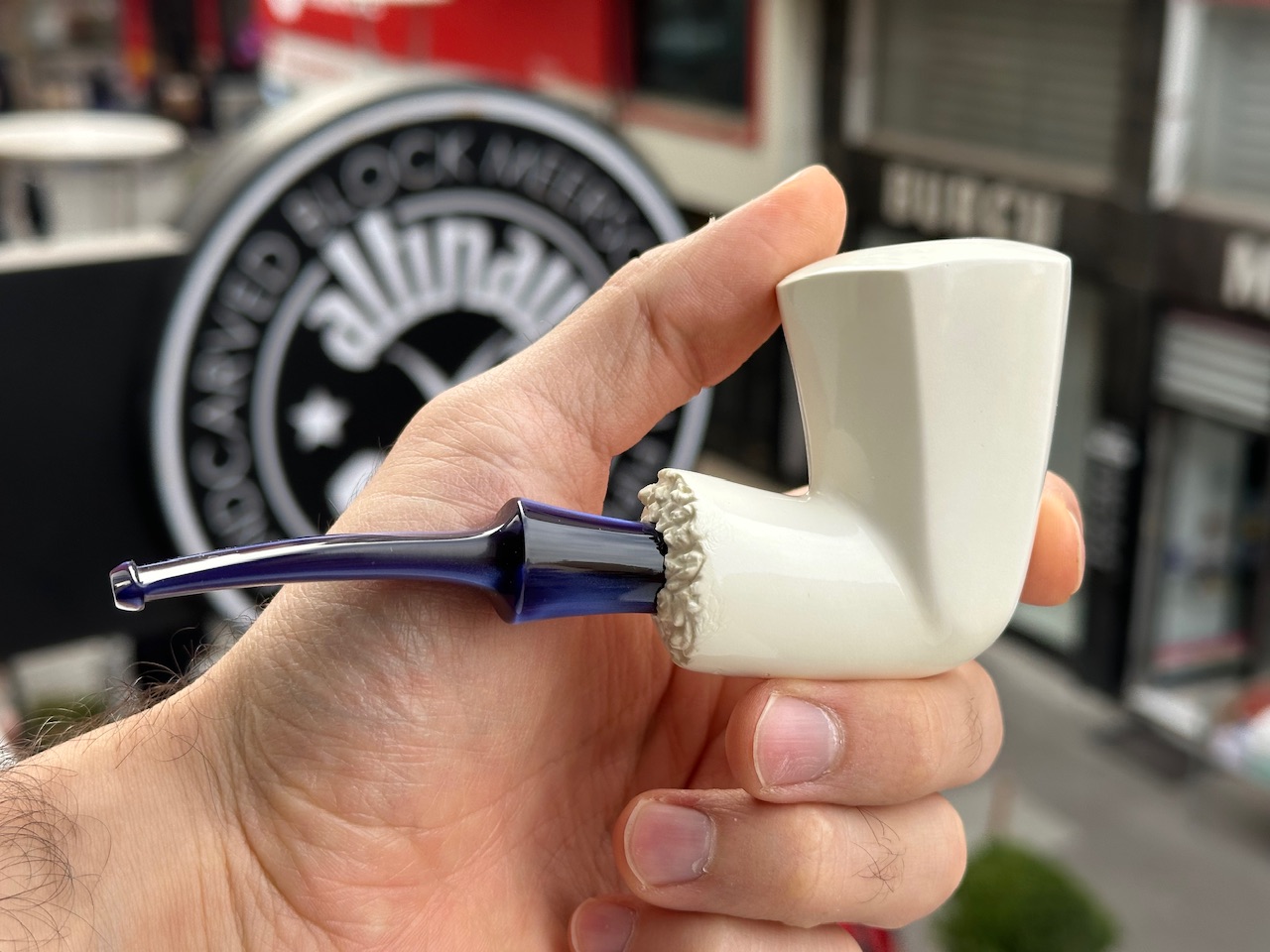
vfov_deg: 30.3
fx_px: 1761
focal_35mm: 48
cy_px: 476
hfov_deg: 39.7
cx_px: 635
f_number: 1.78
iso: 64
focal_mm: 6.86
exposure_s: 1/642
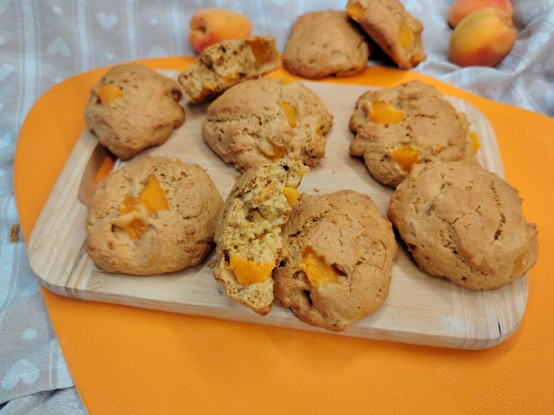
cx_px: 278
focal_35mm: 25
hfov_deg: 69.4
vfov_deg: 54.8
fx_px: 400
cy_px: 200
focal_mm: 5.25
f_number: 1.75
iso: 547
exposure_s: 1/33.3
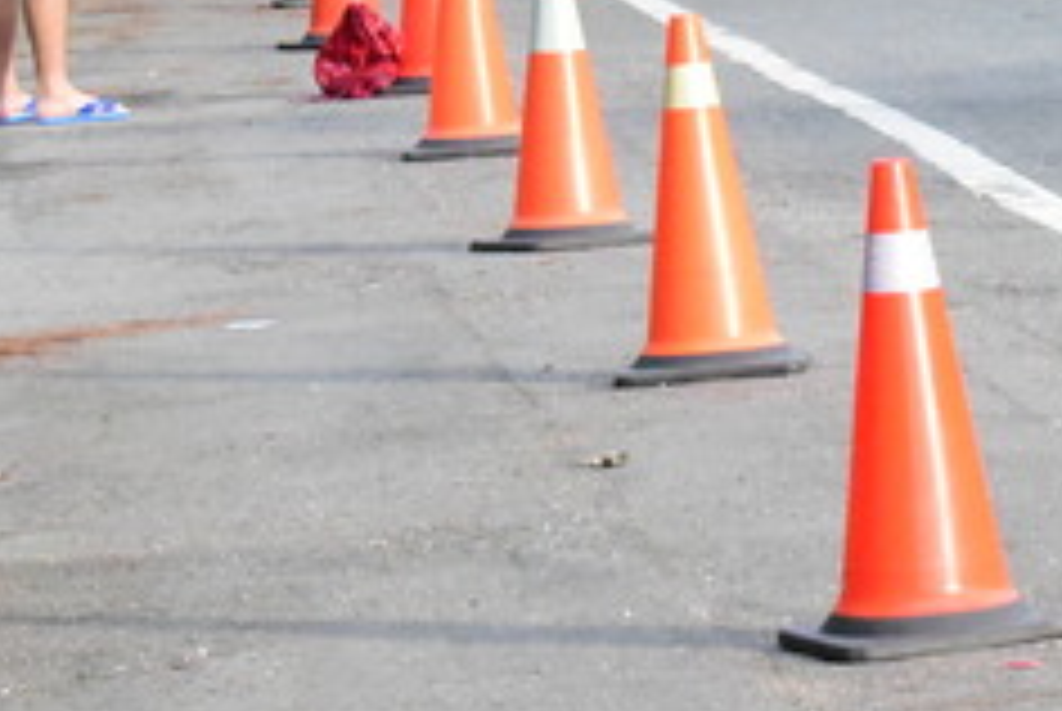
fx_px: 10249
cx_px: 1215
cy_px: -290
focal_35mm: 347
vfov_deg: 4.0
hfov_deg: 5.9
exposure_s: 1/2000
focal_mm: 105
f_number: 11
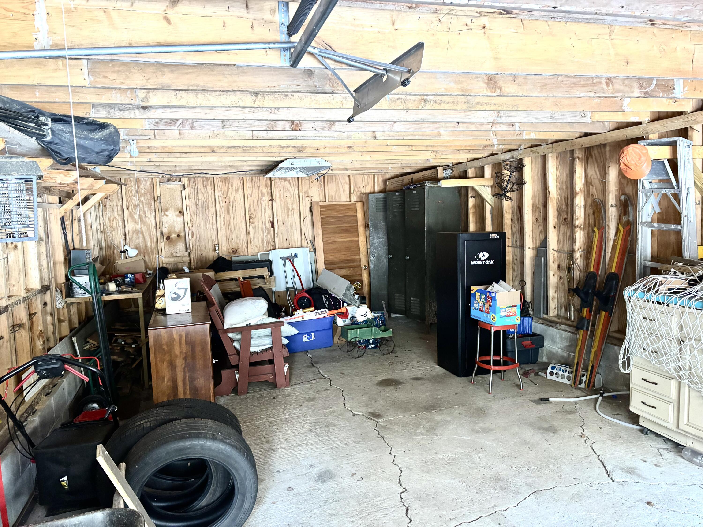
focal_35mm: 26
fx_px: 528
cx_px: 352
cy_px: 264
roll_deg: +3.3
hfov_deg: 67.3
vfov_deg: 53.1
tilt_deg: -5.5
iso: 400
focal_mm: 5.96
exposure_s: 1/60
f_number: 1.6
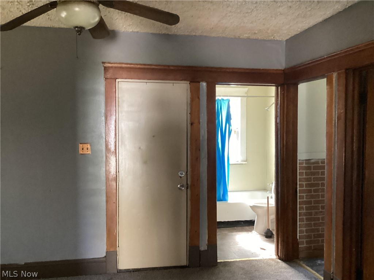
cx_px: 187
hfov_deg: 58.4
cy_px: 140
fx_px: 335
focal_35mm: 31
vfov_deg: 45.4
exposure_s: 1/60
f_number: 2.4
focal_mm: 3.3
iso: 400
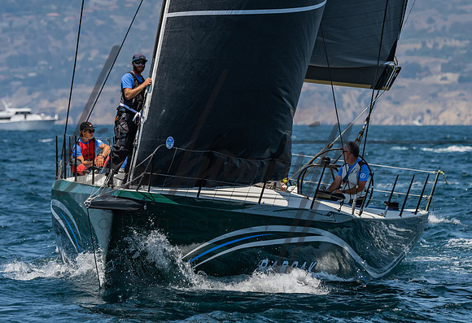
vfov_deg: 2.8
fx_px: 6522
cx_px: 293
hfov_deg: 4.1
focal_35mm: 493
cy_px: 77
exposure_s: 1/1600
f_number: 5.6
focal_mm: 260
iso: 320
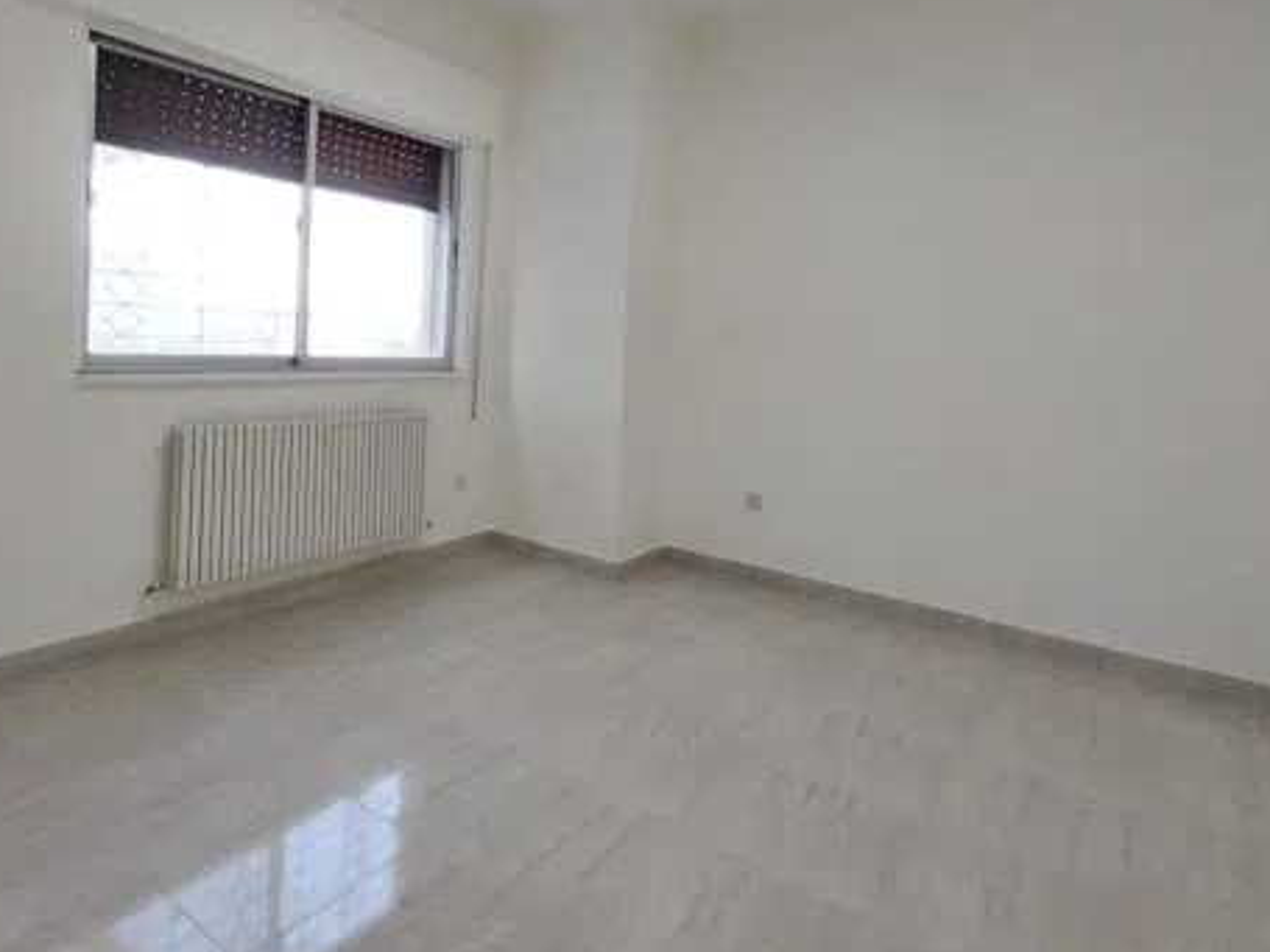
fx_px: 734
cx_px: 533
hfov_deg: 81.1
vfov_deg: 64.5
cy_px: 331
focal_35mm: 20
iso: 80
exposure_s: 1/50
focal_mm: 1.3
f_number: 2.2
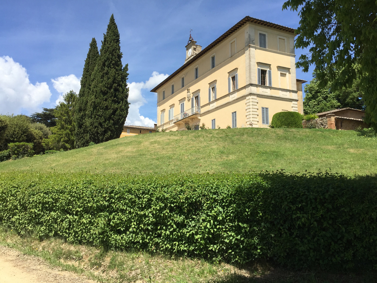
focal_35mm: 29
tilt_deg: +9.2
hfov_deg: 61.7
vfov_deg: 48.2
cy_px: 142
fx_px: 316
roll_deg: -0.8
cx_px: 188
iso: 32
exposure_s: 1/2198
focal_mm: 4.15
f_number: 2.2
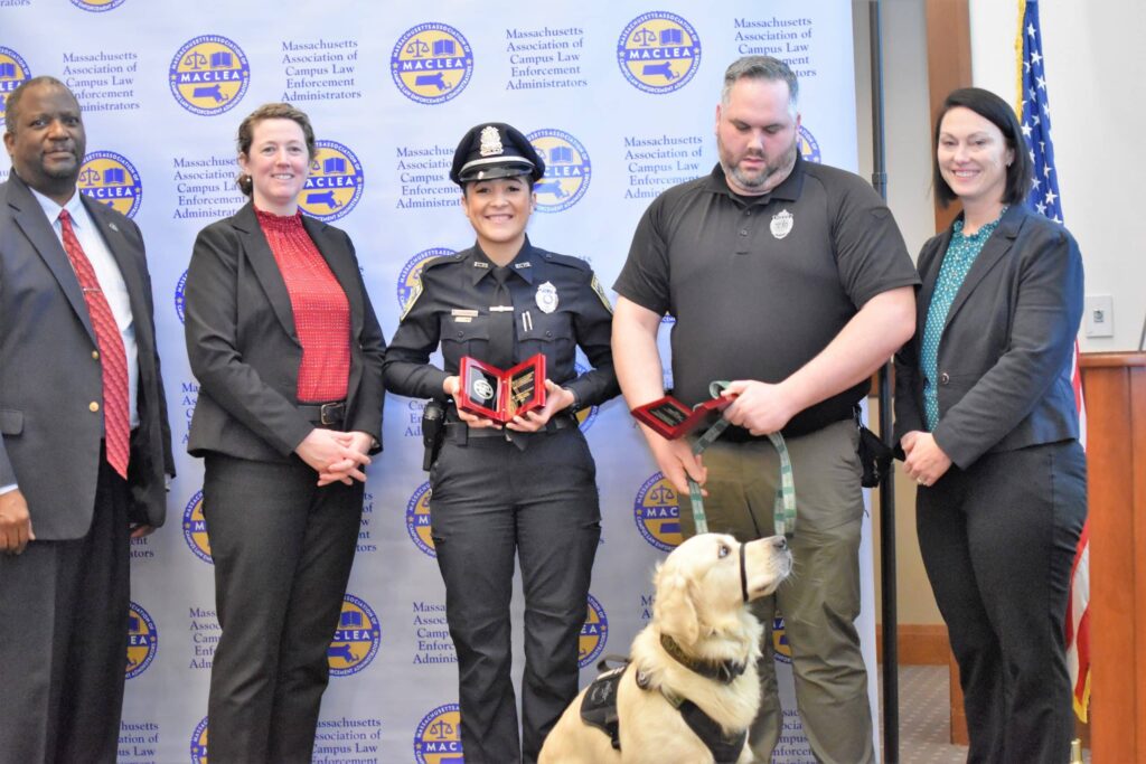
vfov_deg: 25.8
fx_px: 1671
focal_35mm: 52
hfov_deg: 37.8
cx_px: 573
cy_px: 382
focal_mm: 35
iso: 3200
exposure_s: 1/125
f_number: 1.8
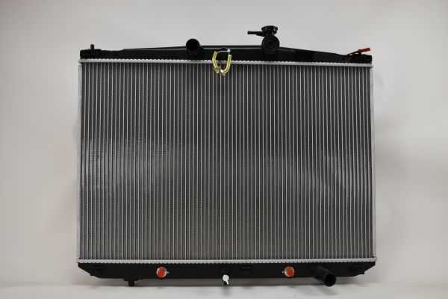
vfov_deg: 38.4
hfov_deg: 55.1
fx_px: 429
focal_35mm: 34
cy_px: 150
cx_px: 224
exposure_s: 1/125
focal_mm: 23
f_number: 5.6
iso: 400
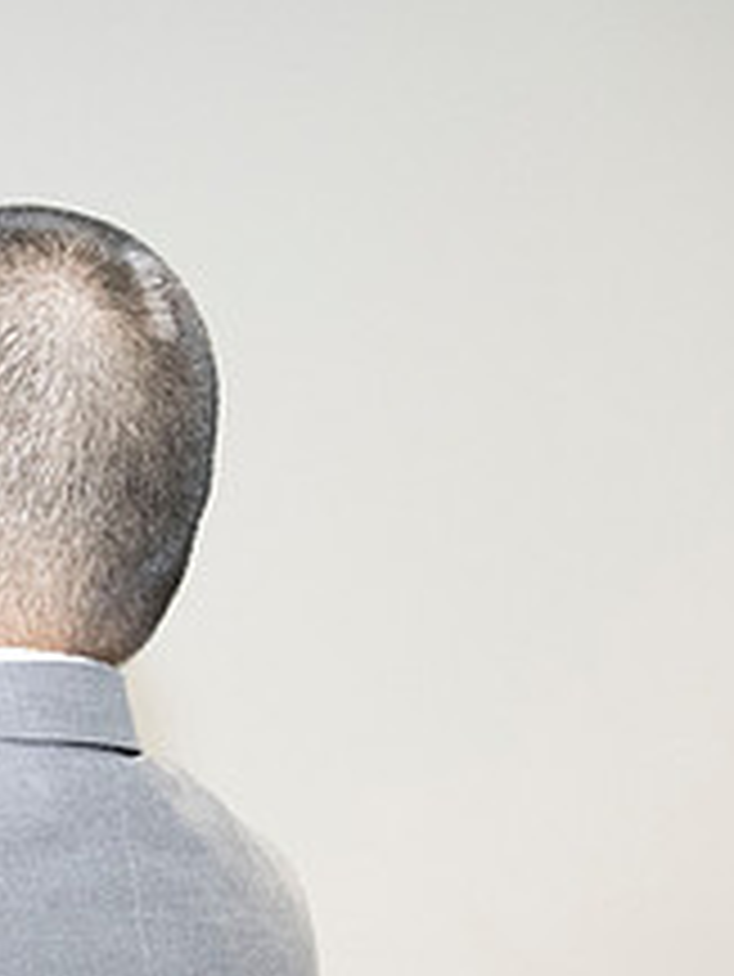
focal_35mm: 90
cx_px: -540
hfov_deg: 14.6
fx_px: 2542
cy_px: 704
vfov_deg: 21.6
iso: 6400
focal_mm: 35
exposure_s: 1/200
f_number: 8
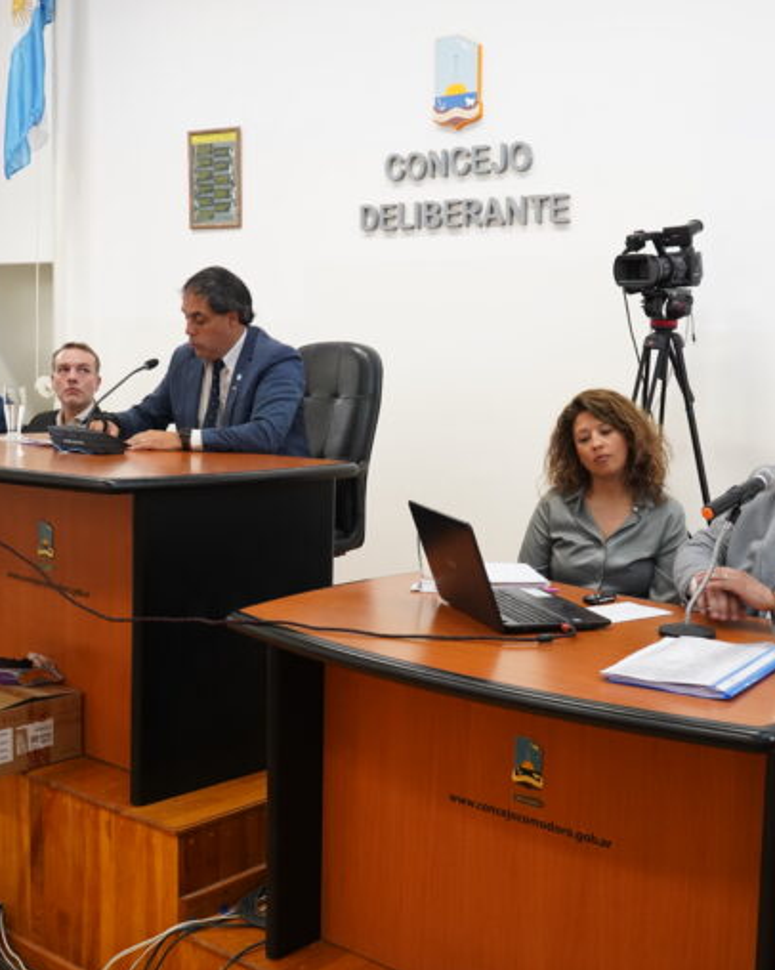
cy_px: 485
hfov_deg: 34.1
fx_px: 1262
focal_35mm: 44
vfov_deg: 42.0
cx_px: 441
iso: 4000
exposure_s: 1/100
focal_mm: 31
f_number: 5
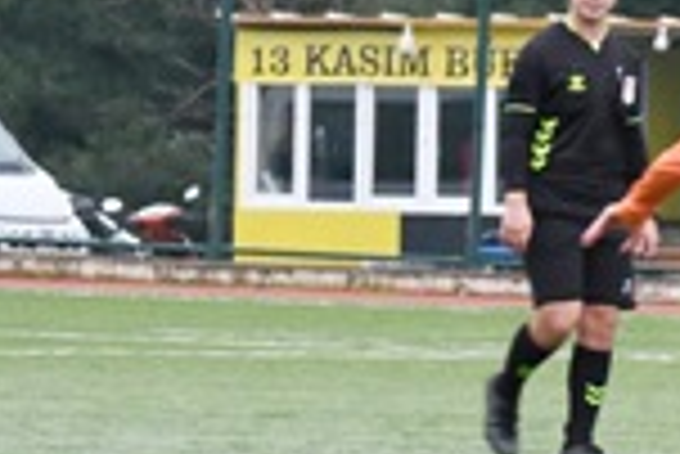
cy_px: 330
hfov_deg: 2.9
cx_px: 1351
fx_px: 13235
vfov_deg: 2.0
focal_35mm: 700
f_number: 4.5
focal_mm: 110
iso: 800
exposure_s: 1/125
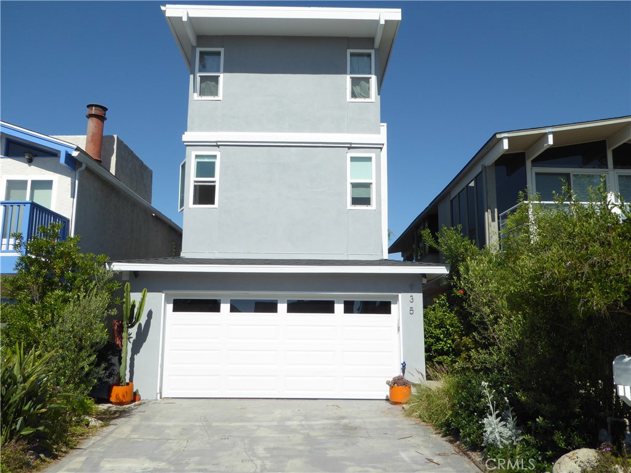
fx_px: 565
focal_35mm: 31
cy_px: 236
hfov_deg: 58.4
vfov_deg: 45.4
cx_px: 316
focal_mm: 5.4
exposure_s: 1/800
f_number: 4.5
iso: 100
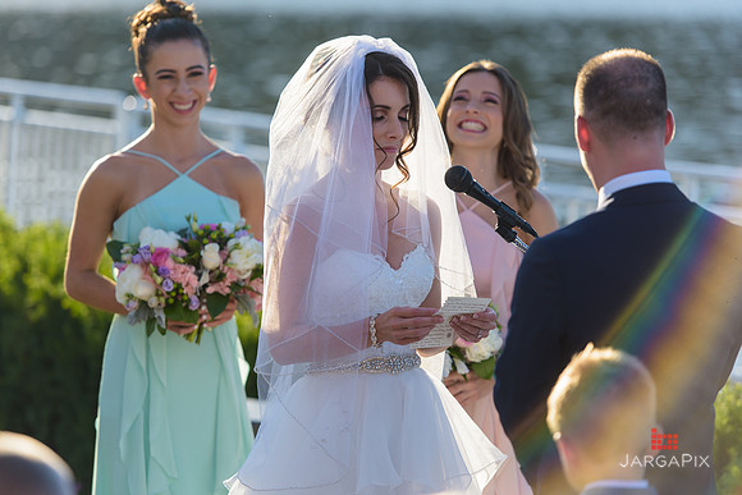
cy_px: 248
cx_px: 371
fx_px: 3298
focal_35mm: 160
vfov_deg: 8.6
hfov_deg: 12.8
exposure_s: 1/1600
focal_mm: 160
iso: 200
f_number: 3.2
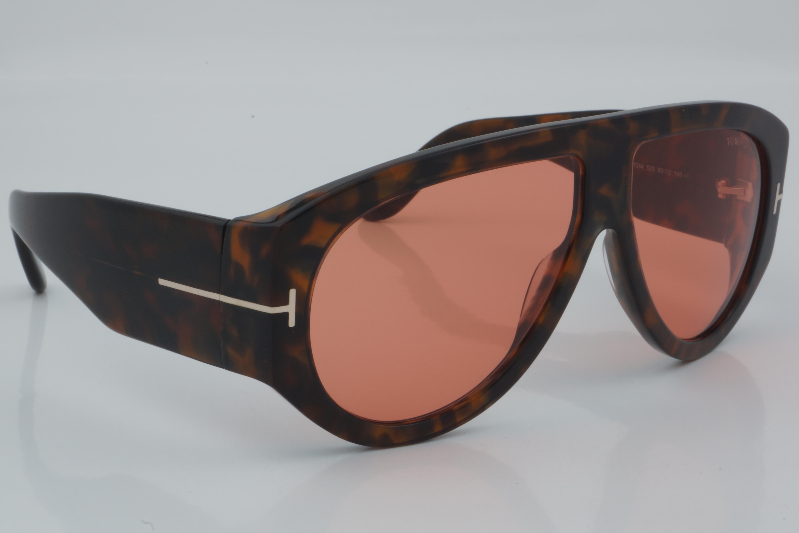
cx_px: 400
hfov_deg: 27.0
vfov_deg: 18.2
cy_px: 266
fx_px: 1664
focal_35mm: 75
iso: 100
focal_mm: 50
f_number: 32
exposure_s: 1/4
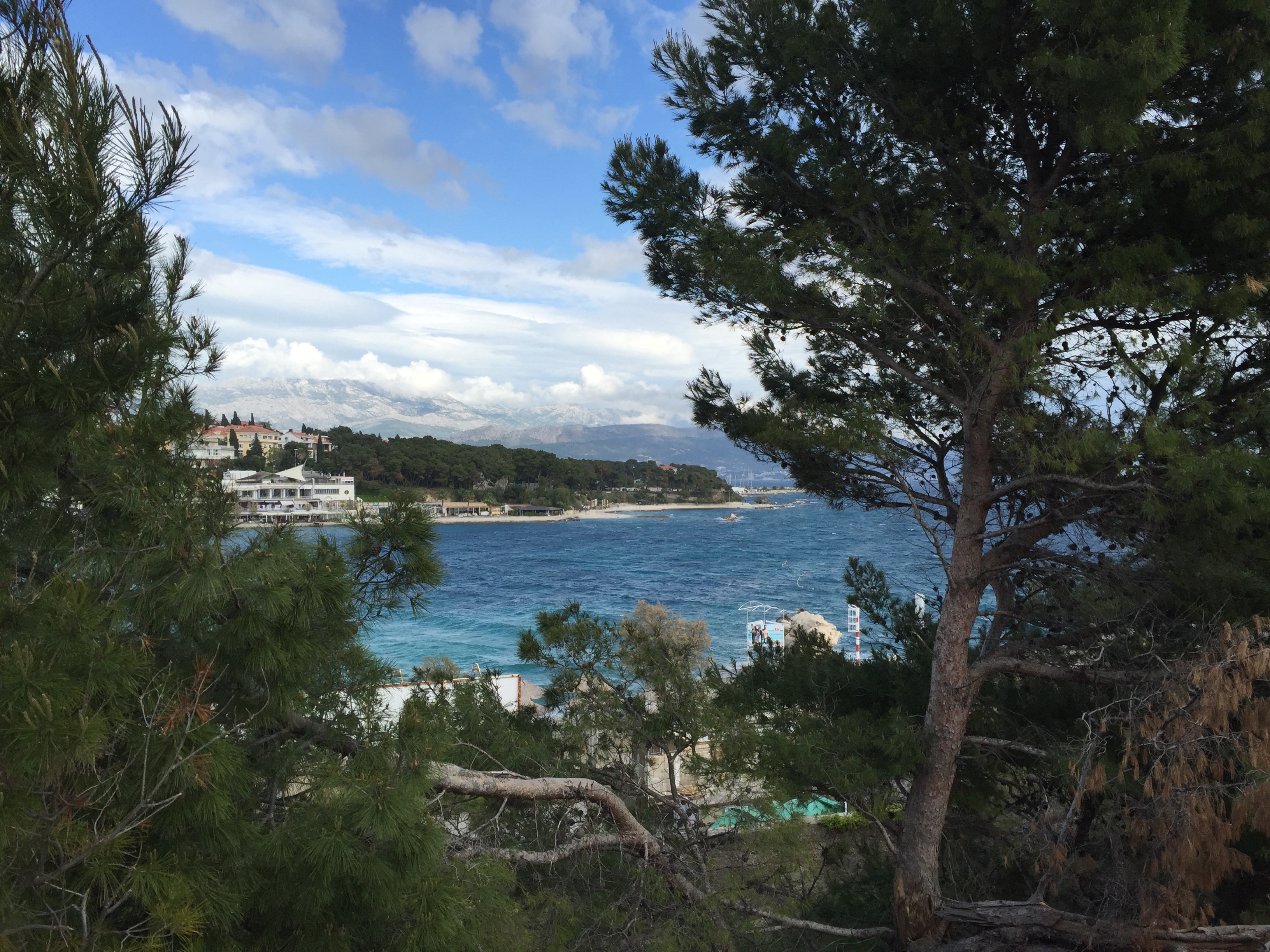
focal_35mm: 29
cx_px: 635
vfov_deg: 48.2
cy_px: 476
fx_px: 1064
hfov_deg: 61.7
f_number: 2.2
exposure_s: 1/1522
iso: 32
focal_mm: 4.15
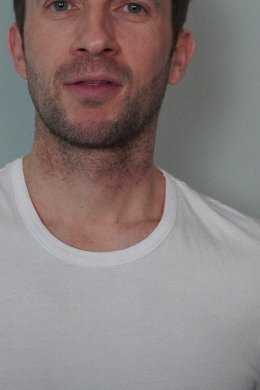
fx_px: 810
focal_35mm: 75
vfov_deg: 26.5
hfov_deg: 18.2
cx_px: 109
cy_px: 77
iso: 6400
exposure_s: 1/160
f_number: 5
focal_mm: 31
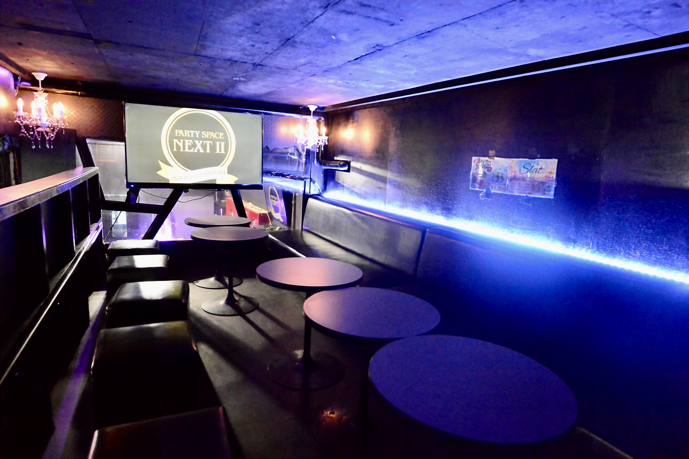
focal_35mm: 20
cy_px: 230
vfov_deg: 61.9
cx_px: 344
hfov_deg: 84.0
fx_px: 383
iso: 25600
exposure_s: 1/40
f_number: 3.2
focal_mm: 20
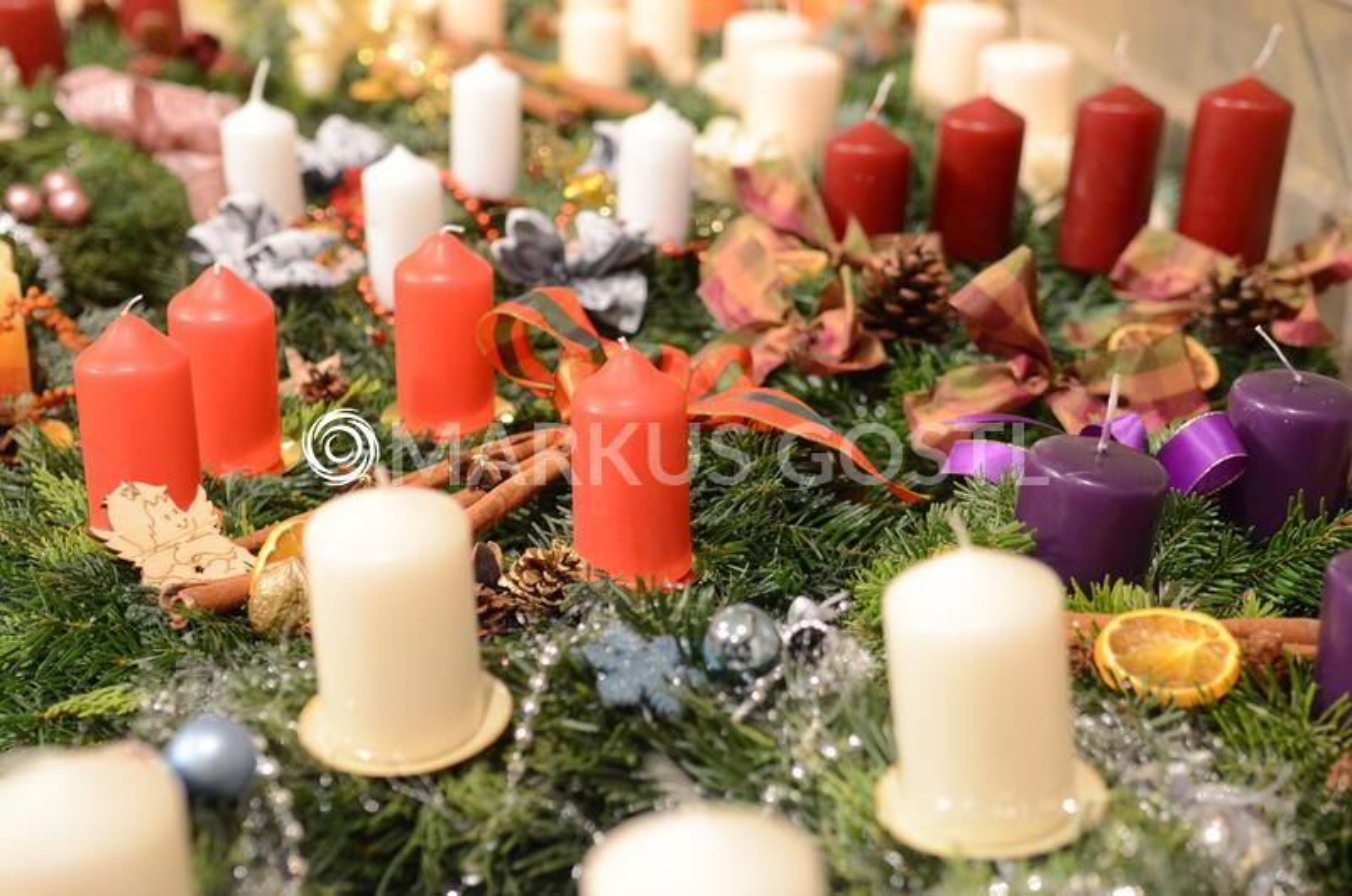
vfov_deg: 22.5
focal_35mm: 60
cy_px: 448
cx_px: 676
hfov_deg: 33.5
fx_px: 2249
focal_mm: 40
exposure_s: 1/80
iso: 2500
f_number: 4
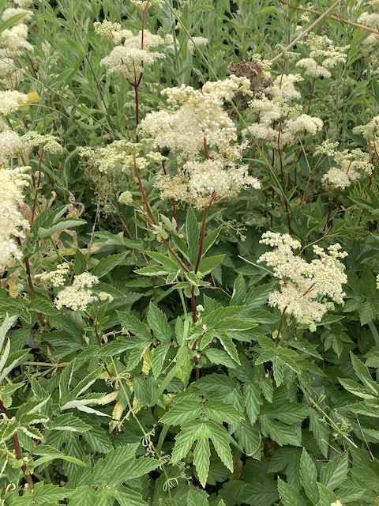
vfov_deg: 63.4
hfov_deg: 49.7
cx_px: 190
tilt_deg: -34.5
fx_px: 409
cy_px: 253
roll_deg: +0.5
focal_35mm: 28
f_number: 1.8
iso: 20
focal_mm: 3.99
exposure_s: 1/631
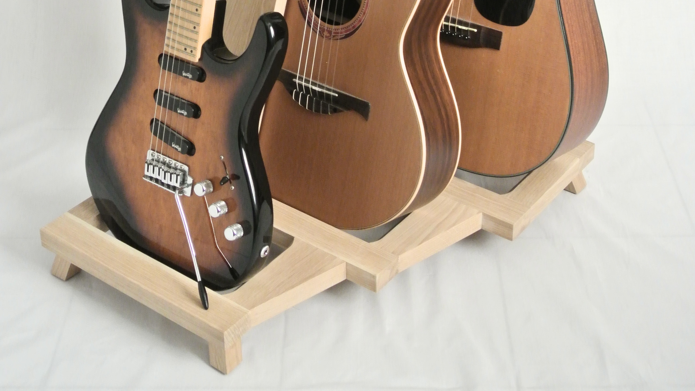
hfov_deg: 30.6
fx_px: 1272
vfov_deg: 16.7
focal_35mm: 69
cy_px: -89
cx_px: 348
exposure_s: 1/40
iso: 800
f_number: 4.2
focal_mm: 16.3
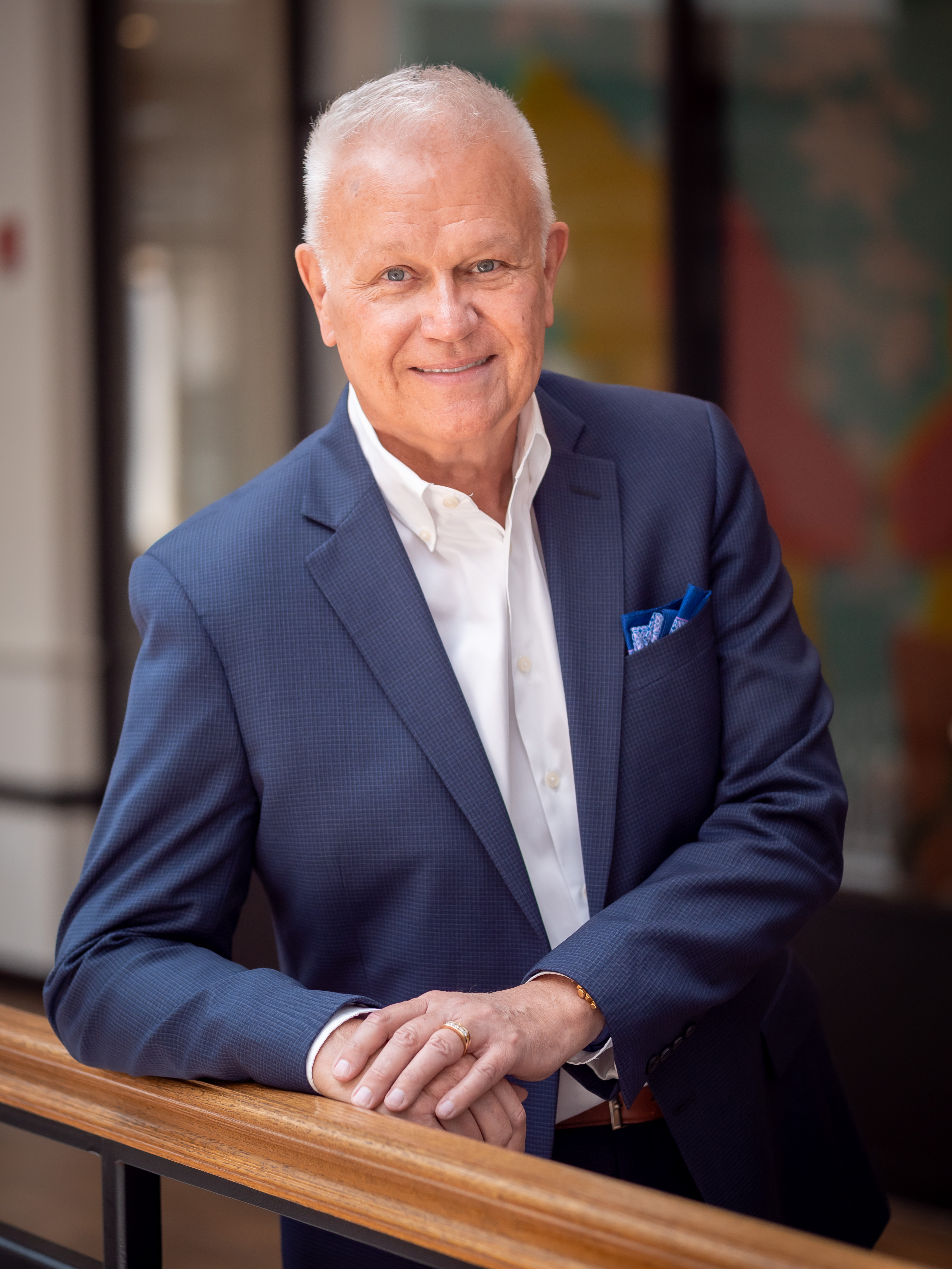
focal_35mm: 112
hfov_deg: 13.2
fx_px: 4107
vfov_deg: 17.6
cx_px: 476
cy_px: 634
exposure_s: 1/800
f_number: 1.4
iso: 200
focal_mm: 56
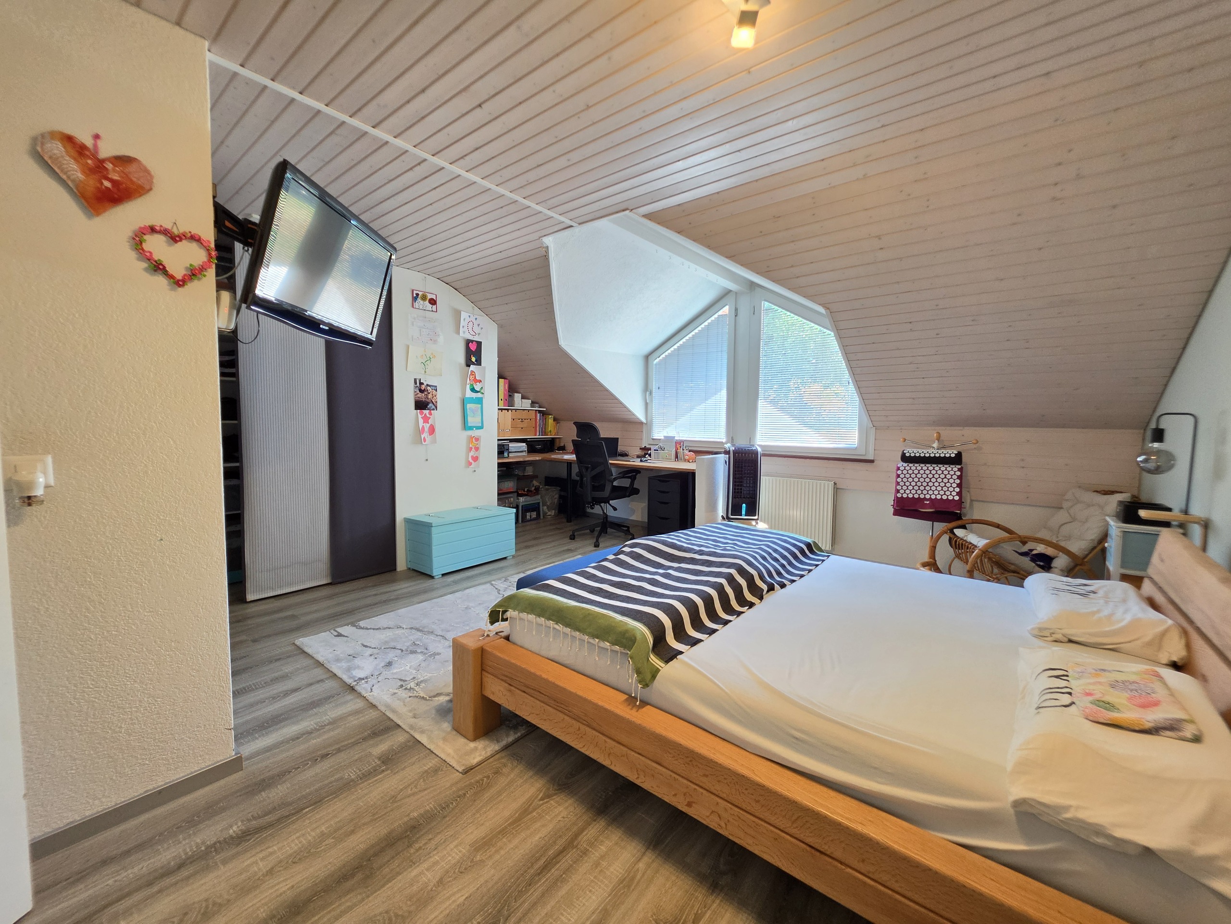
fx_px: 462
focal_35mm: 13
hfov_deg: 106.2
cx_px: 616
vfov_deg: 89.9
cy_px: 462
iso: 200
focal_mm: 2.2
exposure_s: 1/100
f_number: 1.9
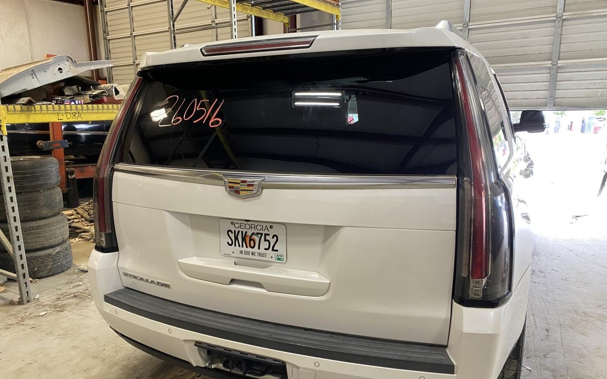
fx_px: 463
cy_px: 216
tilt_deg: -9.9
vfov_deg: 44.4
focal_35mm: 28
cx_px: 304
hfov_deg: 66.5
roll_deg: +2.3
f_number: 1.8
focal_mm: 4.25
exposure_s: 1/60
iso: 200
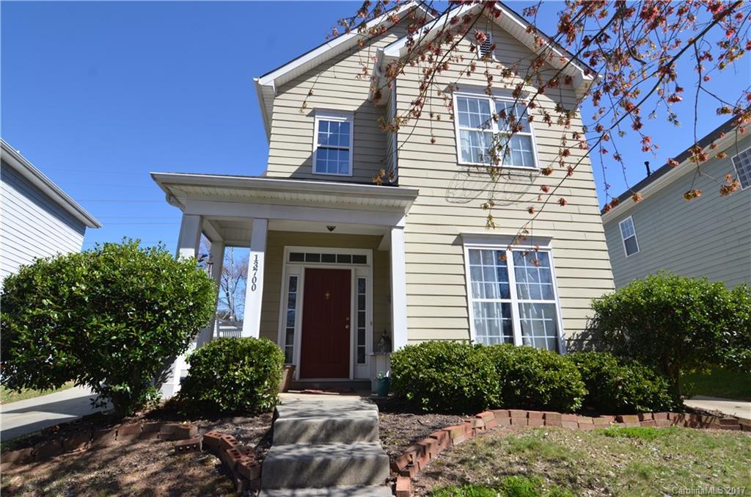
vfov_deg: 71.7
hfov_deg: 95.1
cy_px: 248
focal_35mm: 16
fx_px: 343
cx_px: 376
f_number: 8
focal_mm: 11
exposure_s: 1/250
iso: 160
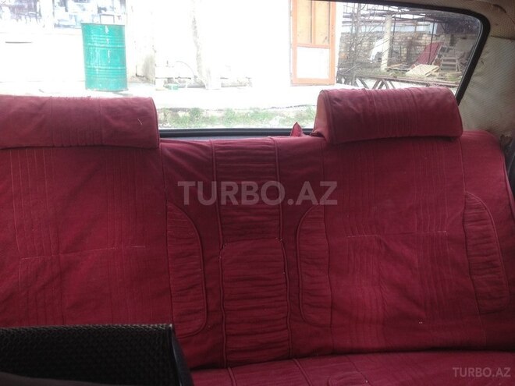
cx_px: 258
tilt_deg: -20.1
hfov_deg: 52.6
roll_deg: -1.3
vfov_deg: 40.7
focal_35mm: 35
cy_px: 193
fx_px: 521
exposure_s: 1/120
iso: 50
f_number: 2.4
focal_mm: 4.28
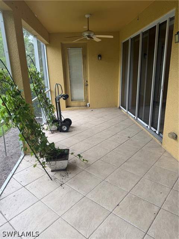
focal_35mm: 24
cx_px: 90
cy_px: 120
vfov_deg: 71.6
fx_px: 165
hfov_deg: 56.8
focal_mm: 6.76
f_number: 1.78
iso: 64
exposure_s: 1/165
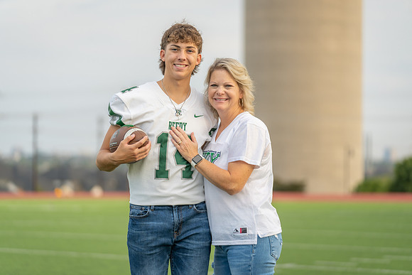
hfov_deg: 15.6
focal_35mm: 131
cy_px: 138
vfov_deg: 10.5
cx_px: 206
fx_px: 1500
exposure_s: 1/400
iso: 125
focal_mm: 131
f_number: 2.8
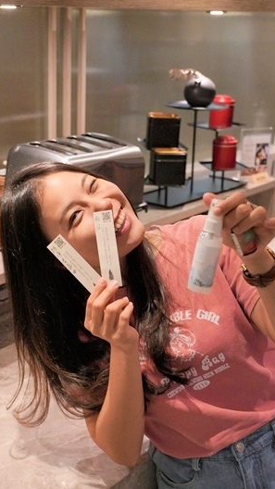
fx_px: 700
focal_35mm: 54
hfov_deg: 22.2
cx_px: 99
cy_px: 243
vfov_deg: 38.5
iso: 2000
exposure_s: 1/60
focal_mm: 34
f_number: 4
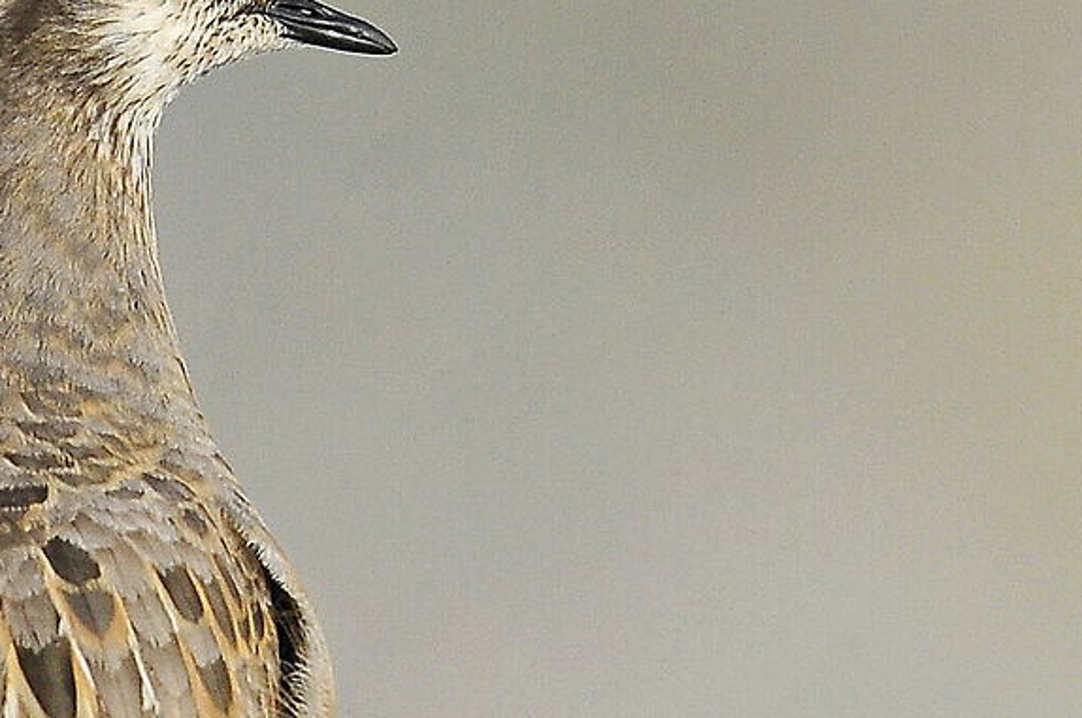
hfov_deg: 0.5
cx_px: 145
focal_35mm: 3761
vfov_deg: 0.4
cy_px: 200
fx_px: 112879
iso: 500
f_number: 8
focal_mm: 600
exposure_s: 1/640
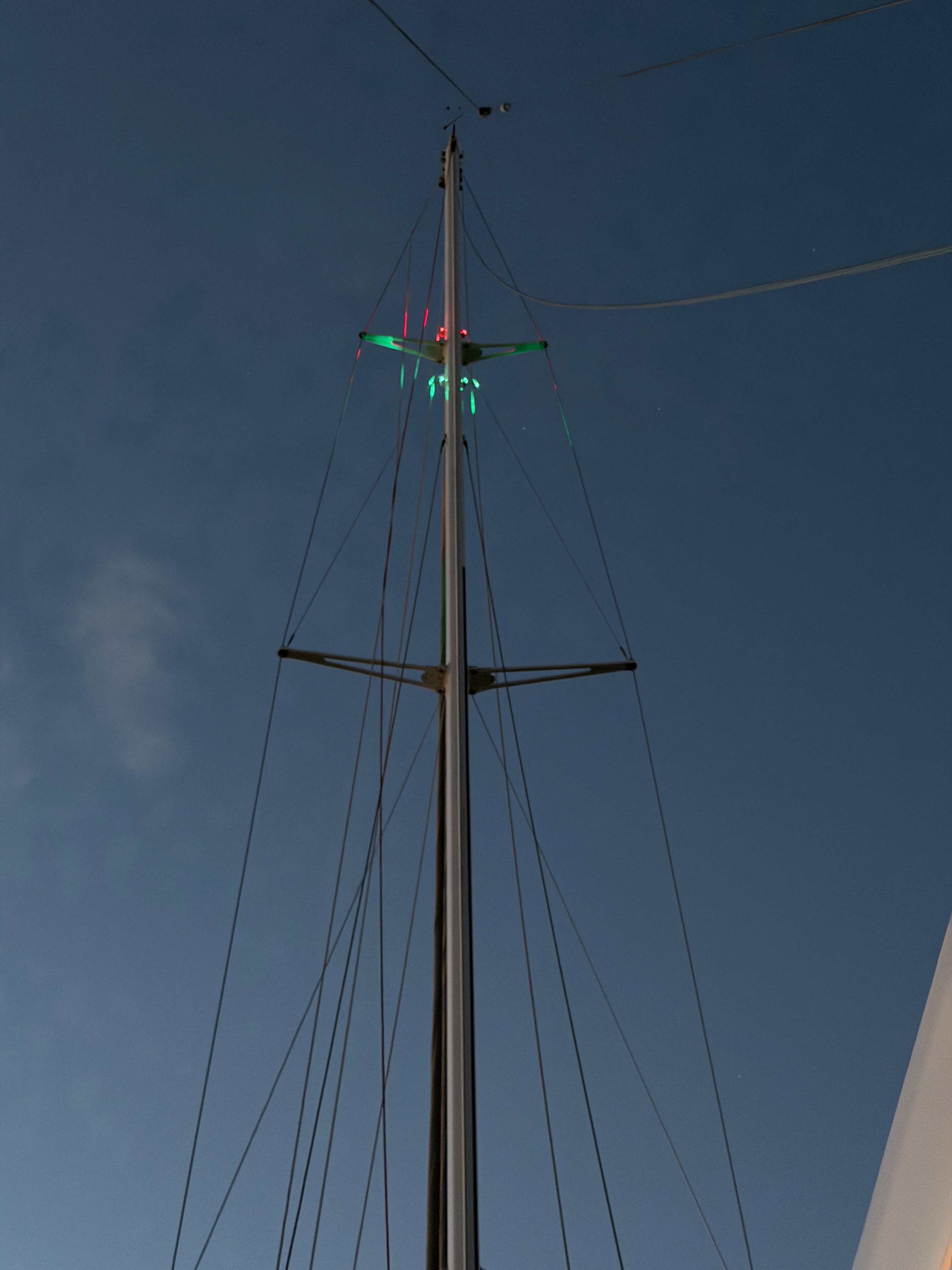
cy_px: 635
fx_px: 1760
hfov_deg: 30.3
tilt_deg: +53.6
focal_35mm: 48
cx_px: 476
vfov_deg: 39.7
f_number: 1.78
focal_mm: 6.76
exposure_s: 1/20
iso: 800
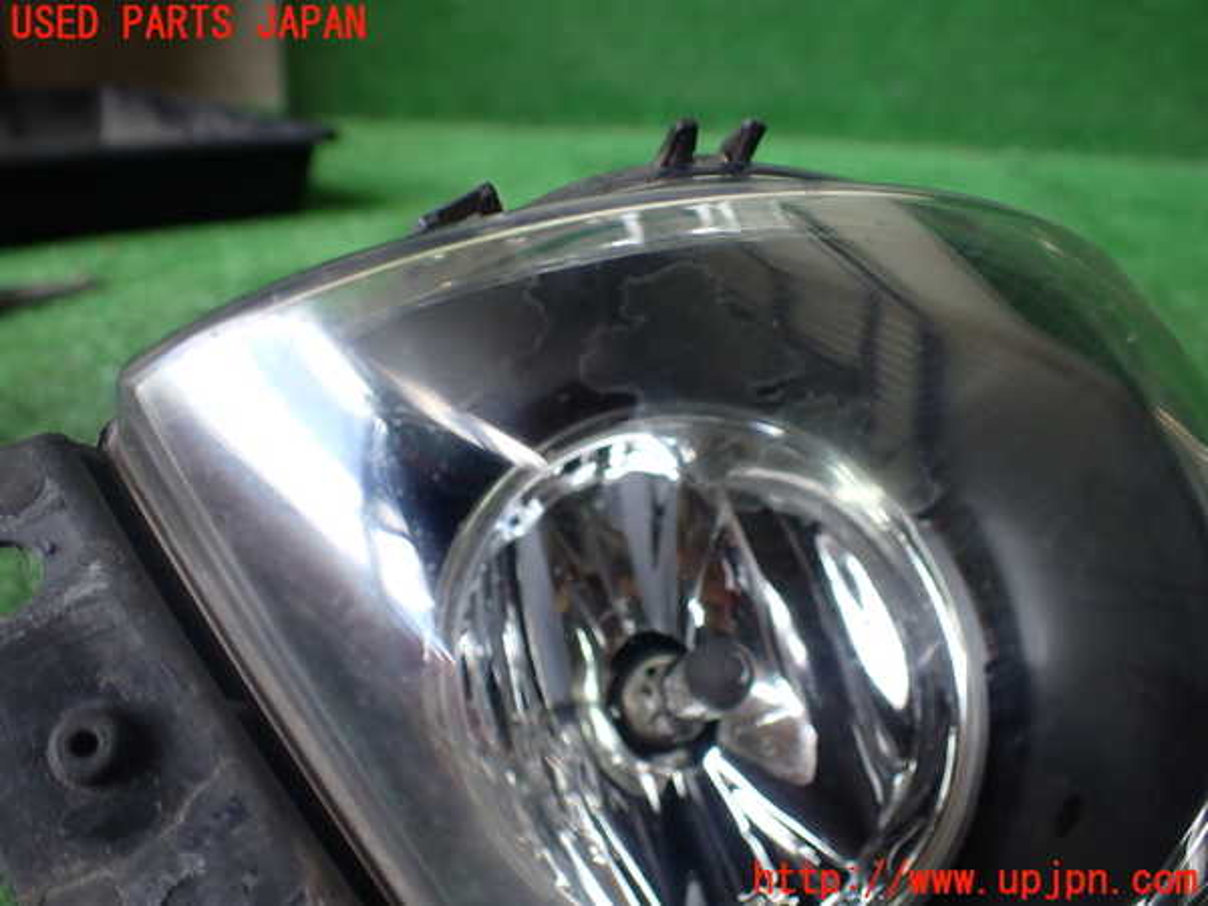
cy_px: 453
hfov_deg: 60.0
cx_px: 604
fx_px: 1047
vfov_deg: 46.8
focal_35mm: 30
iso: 160
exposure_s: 1/125
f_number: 2.3
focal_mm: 5.4
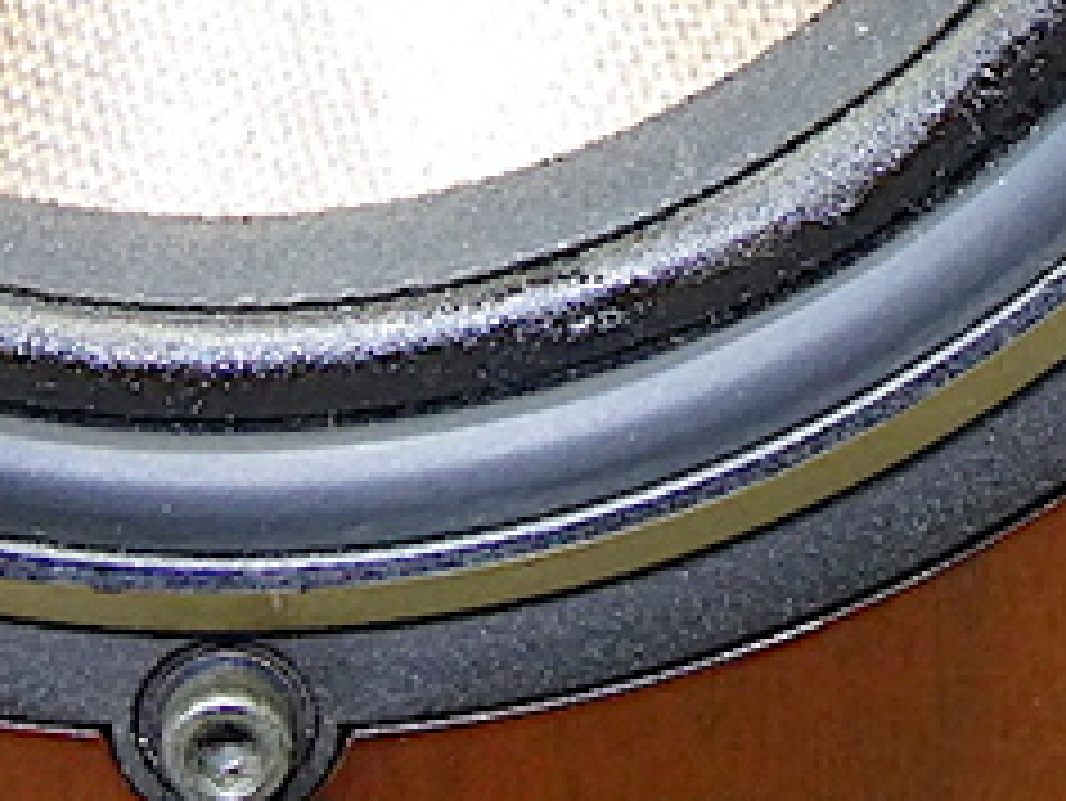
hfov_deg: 3.6
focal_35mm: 547
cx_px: 193
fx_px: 16853
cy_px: -711
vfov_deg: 2.7
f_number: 5.3
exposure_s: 1/2
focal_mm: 24.2
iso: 200
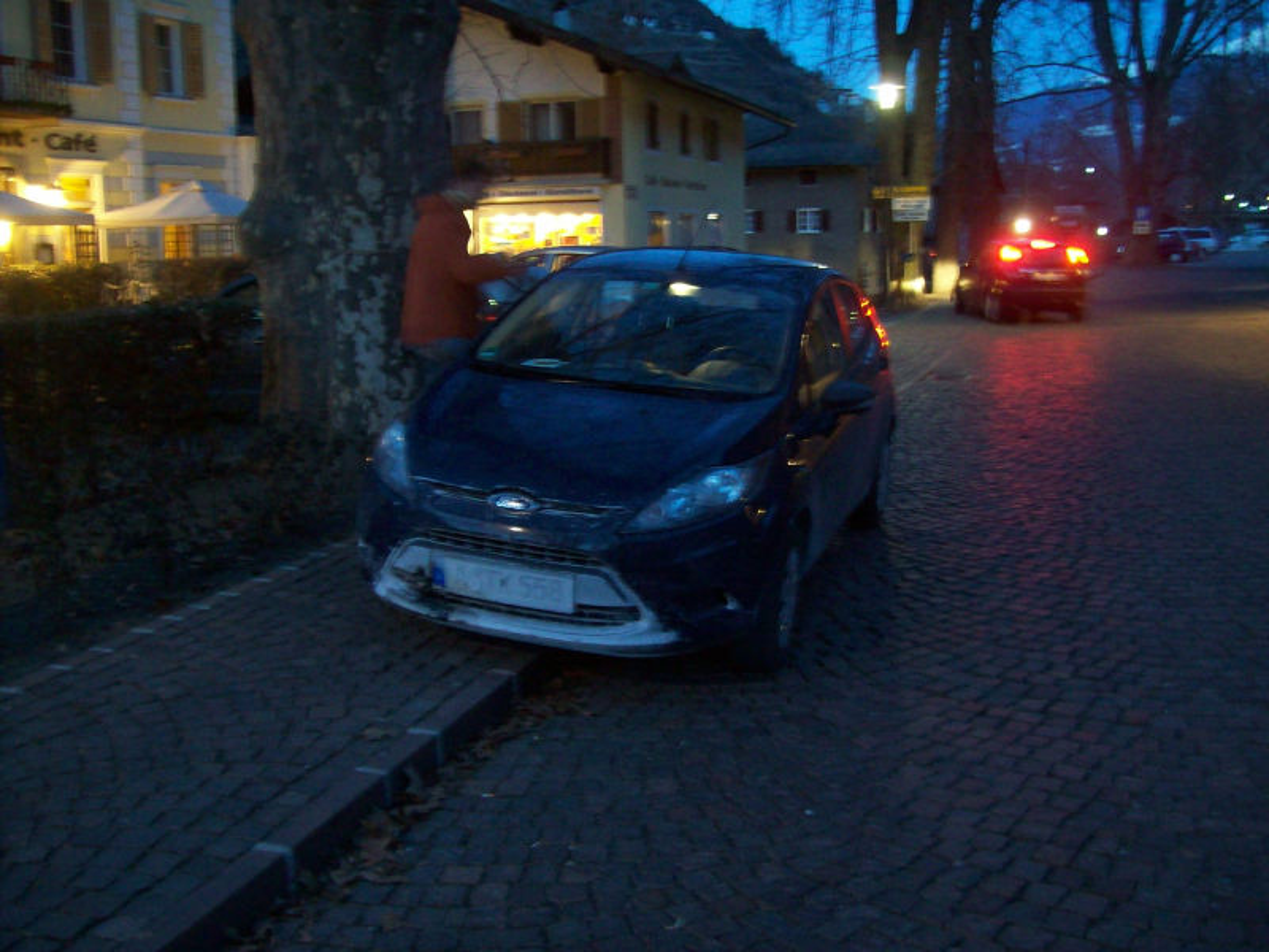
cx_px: 634
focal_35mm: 36
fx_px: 1320
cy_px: 476
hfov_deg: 51.4
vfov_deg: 39.7
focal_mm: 6
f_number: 2.7
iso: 200
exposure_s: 1/2
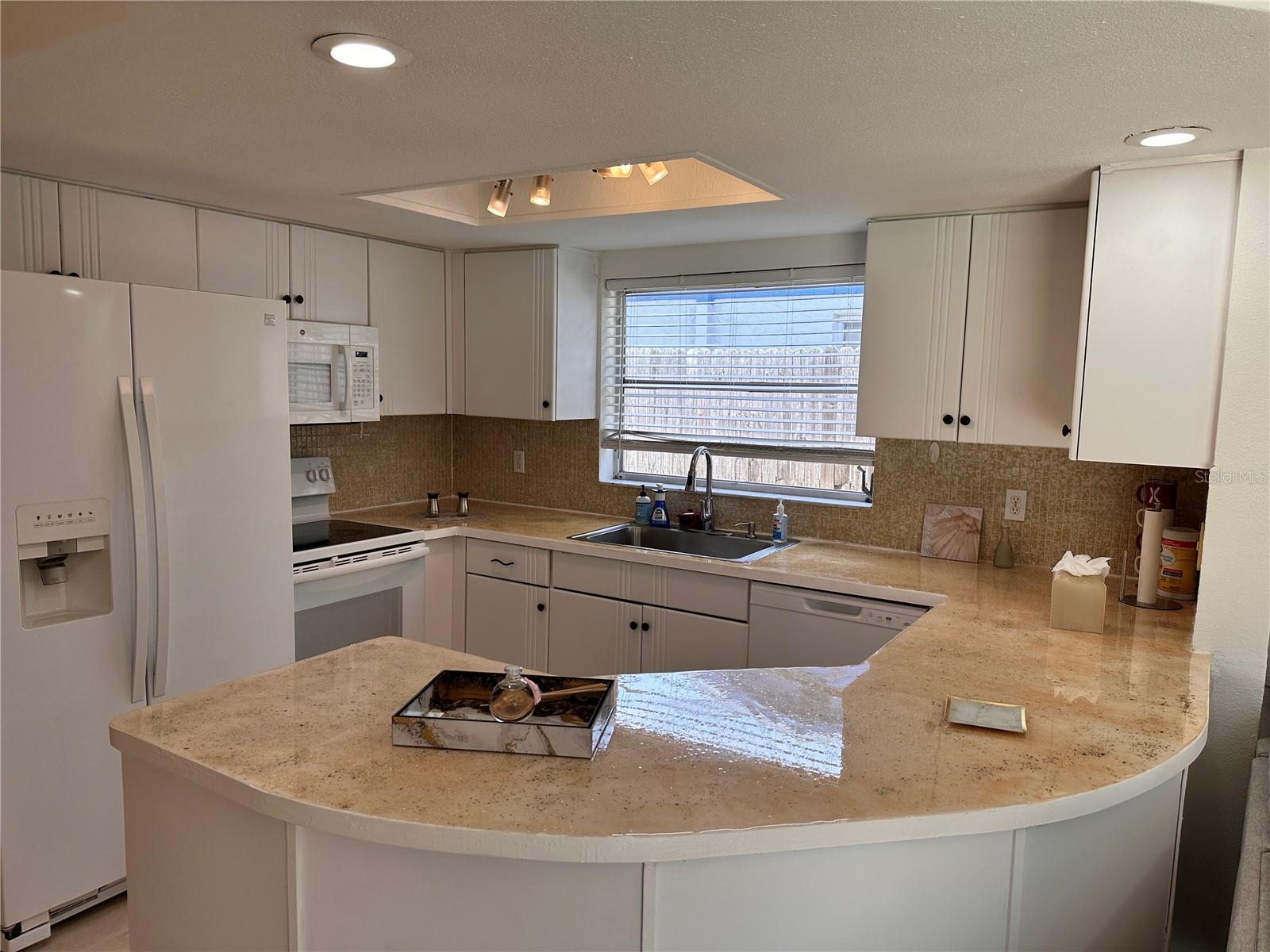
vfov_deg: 56.8
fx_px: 881
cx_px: 635
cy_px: 476
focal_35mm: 24
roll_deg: -1.5
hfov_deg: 71.6
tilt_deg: -6.8
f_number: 1.78
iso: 80
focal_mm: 6.86
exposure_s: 1/538
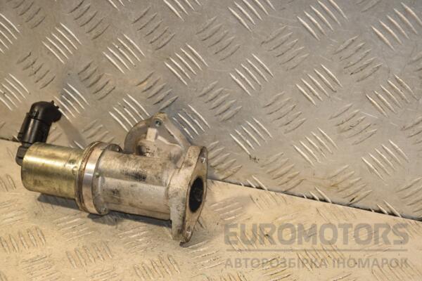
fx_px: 1160
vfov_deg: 13.8
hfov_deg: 20.6
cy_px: 140
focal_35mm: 99
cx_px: 211
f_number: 7.1
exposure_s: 1/200
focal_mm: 66
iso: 800
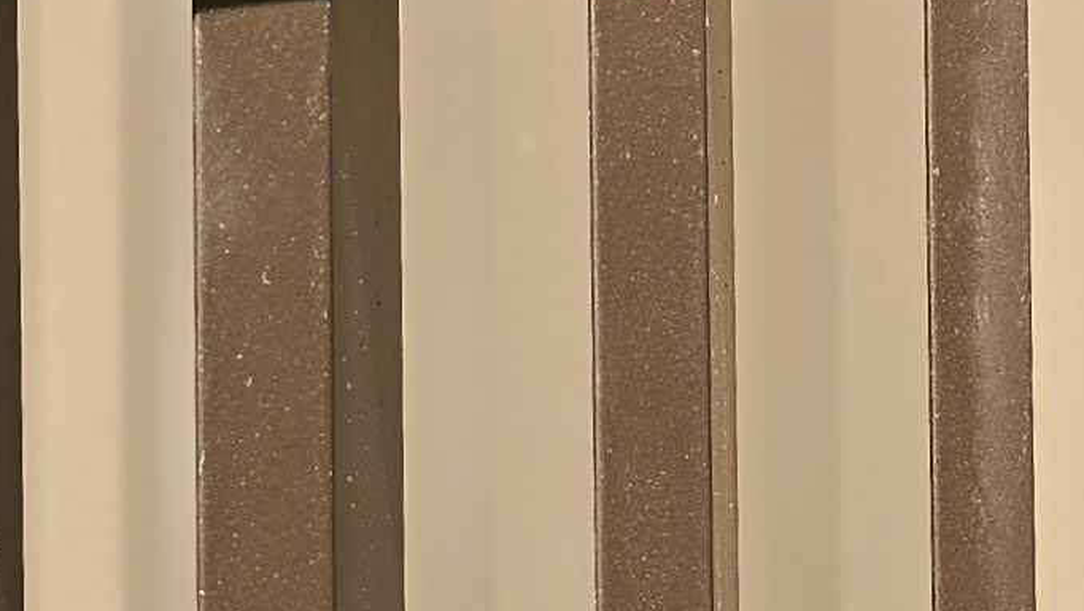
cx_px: 683
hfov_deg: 14.8
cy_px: -161
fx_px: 4169
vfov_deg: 8.3
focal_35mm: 145
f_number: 1.7
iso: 12
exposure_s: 1/159
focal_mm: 6.3
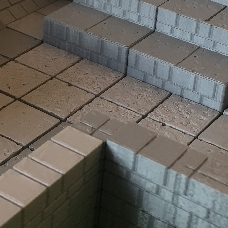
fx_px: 671
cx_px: 104
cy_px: 66
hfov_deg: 19.3
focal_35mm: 90
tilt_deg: -27.6
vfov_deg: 19.2
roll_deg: -4.7
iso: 40
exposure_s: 1/33
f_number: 2.2
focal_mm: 4.15
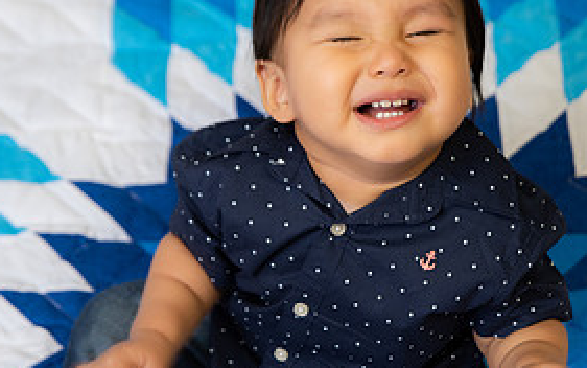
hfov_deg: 15.4
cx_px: 326
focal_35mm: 136
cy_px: 235
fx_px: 2177
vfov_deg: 9.6
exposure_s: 1/125
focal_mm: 62
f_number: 3.2
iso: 640
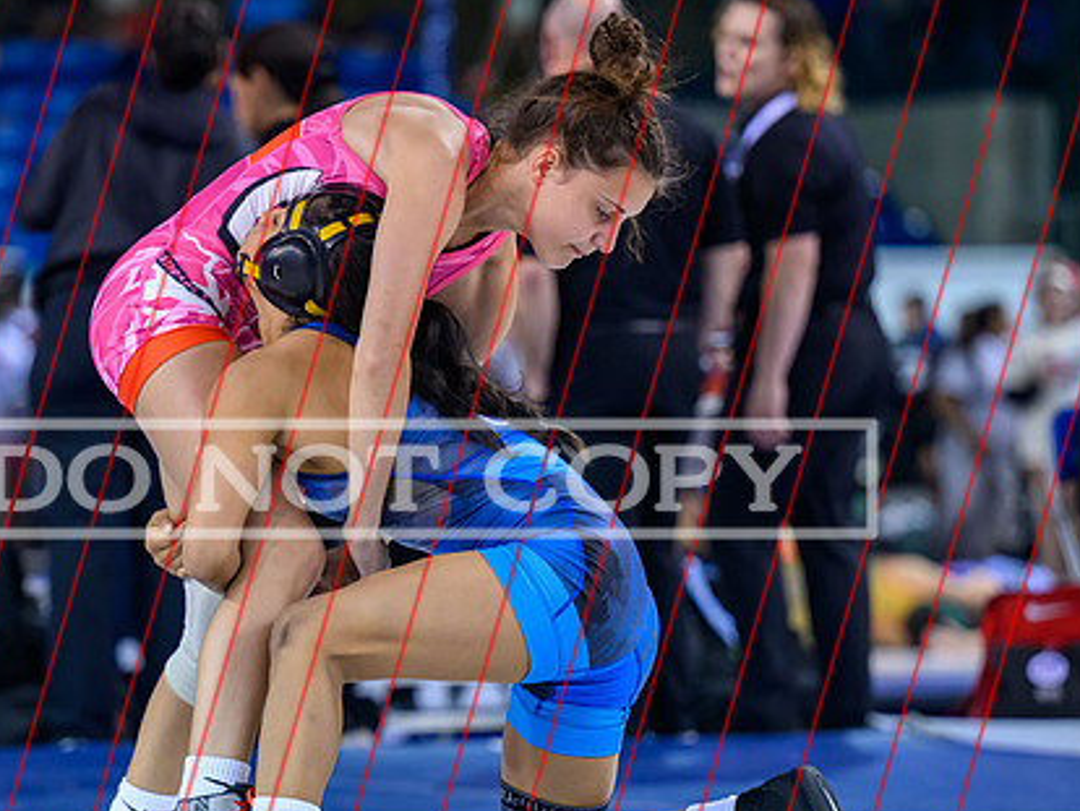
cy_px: 597
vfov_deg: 6.8
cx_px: 416
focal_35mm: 218
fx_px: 6805
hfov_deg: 9.1
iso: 2500
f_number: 2.8
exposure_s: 1/800
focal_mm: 135
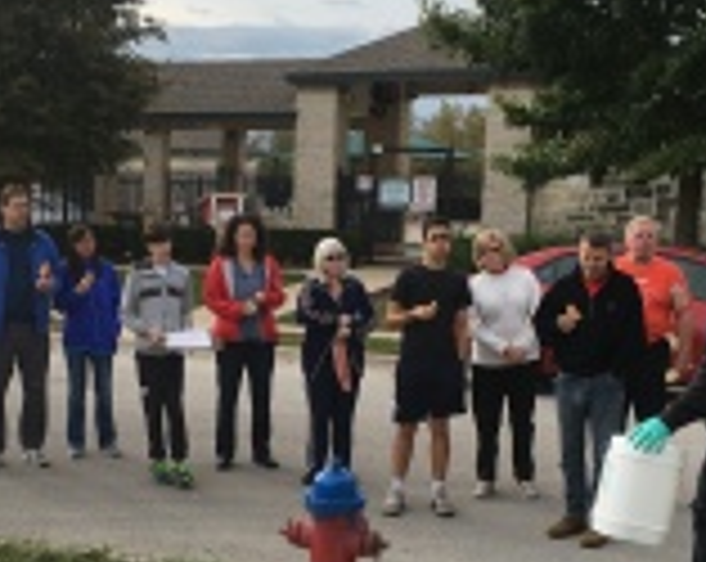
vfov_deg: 22.9
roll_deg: -0.3
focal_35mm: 66
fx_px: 1376
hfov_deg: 28.6
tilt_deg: -7.5
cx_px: 234
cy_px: 405
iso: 25
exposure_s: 1/680
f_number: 2.2
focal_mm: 4.15
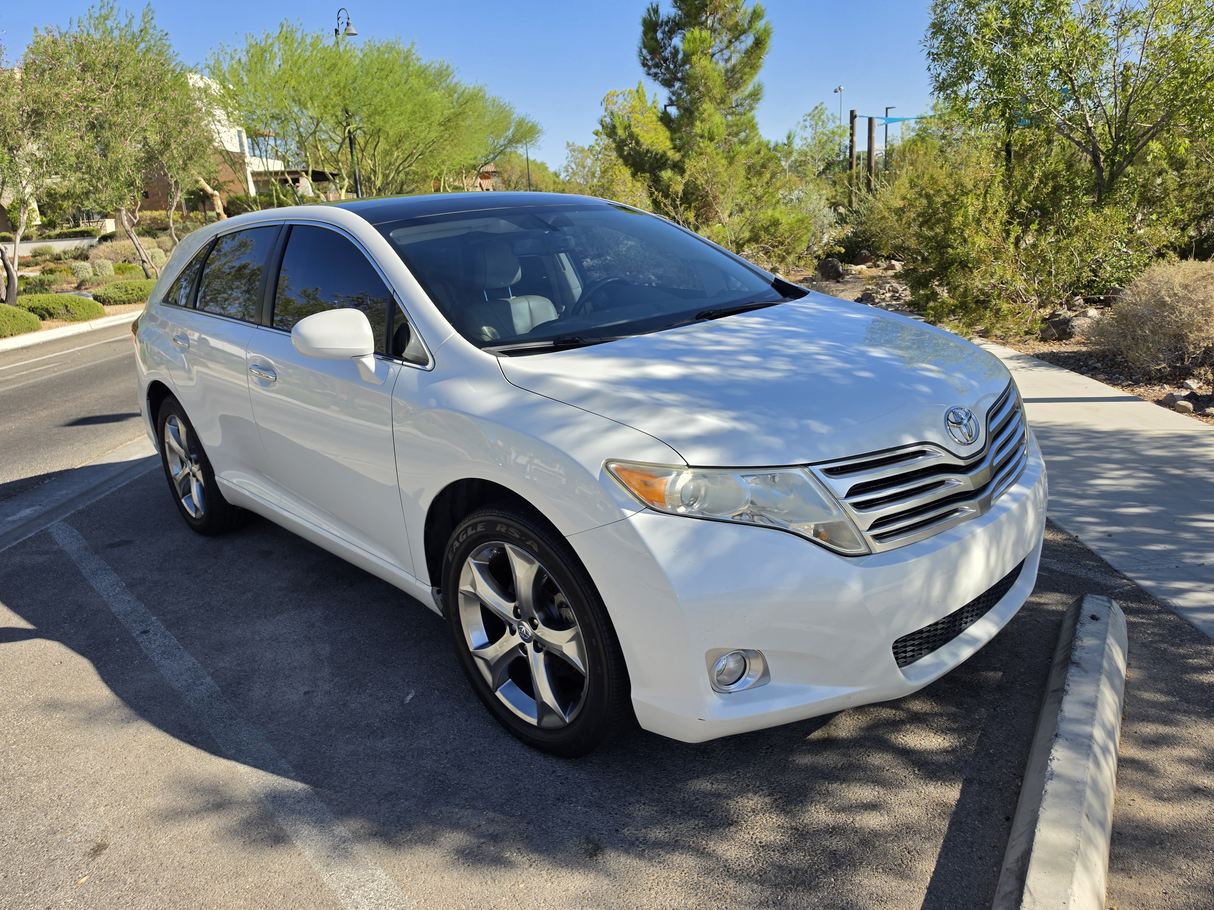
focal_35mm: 23
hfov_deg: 73.9
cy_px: 455
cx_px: 607
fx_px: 807
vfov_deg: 58.9
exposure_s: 1/4235
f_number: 1.4
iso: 64
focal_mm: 6.5
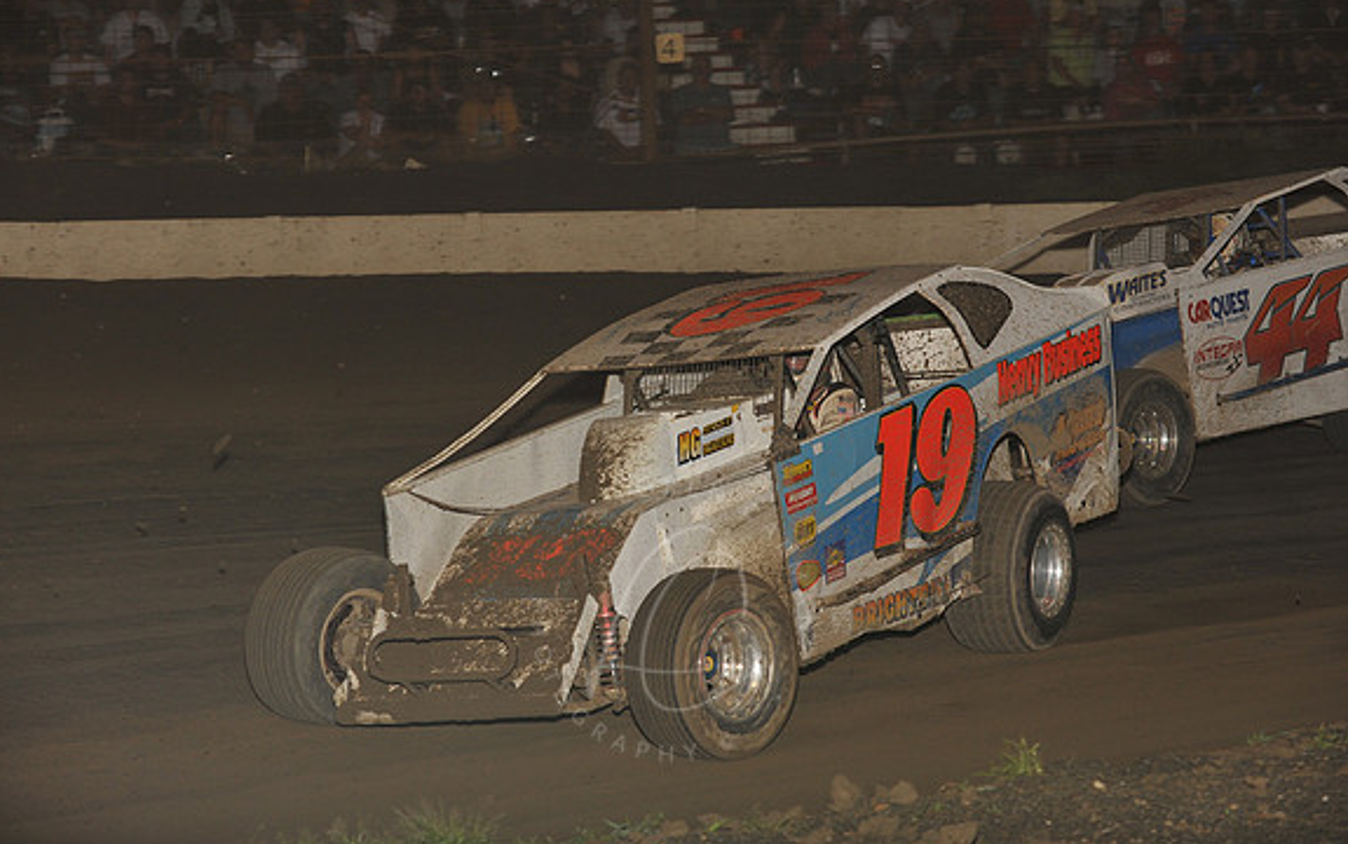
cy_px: 403
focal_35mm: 115
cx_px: 670
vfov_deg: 11.4
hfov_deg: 18.1
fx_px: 4227
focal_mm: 112
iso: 800
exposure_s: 1/320
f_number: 6.3
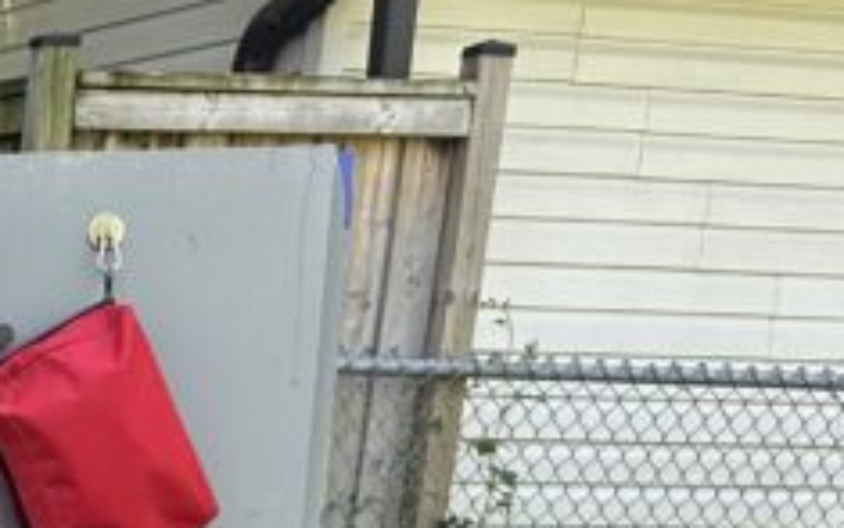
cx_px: -869
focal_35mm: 111
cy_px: 1121
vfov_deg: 10.6
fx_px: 2554
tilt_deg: -15.2
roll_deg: -0.2
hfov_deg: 15.1
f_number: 1.78
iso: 64
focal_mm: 6.86
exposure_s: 1/154
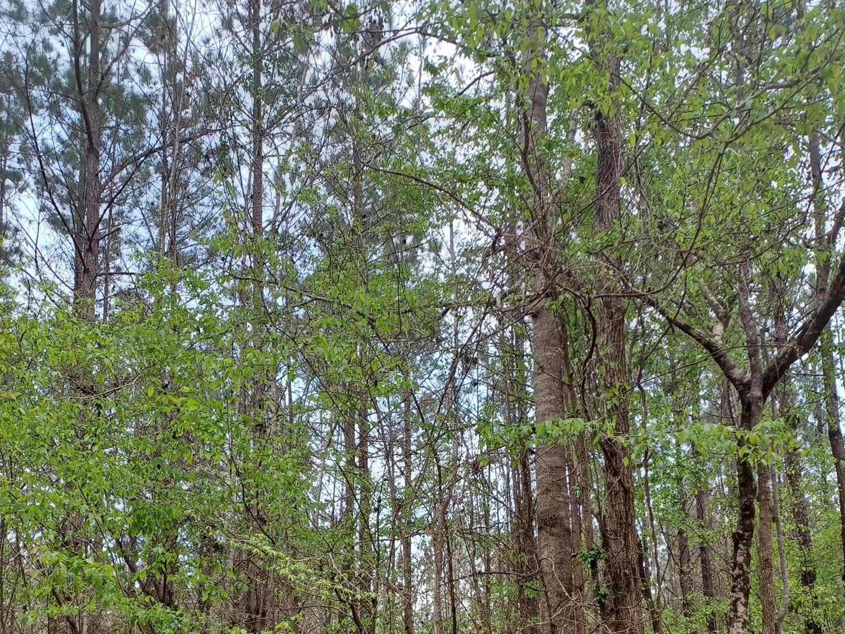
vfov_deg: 35.8
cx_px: 445
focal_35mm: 37
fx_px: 903
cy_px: 595
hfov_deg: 50.1
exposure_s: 1/100
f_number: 1.8
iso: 40
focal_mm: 4.6
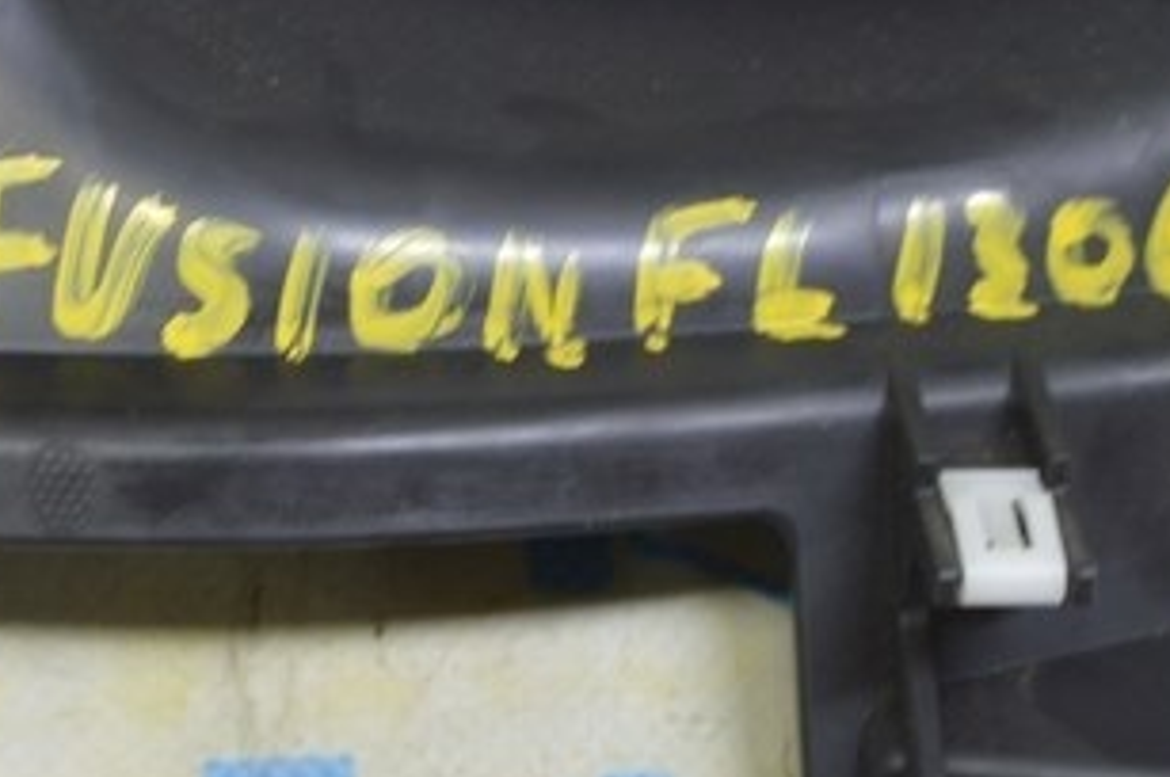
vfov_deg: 10.5
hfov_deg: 15.7
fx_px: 4220
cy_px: 333
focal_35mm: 130
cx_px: 309
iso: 400
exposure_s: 1/20
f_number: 5.6
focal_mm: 26
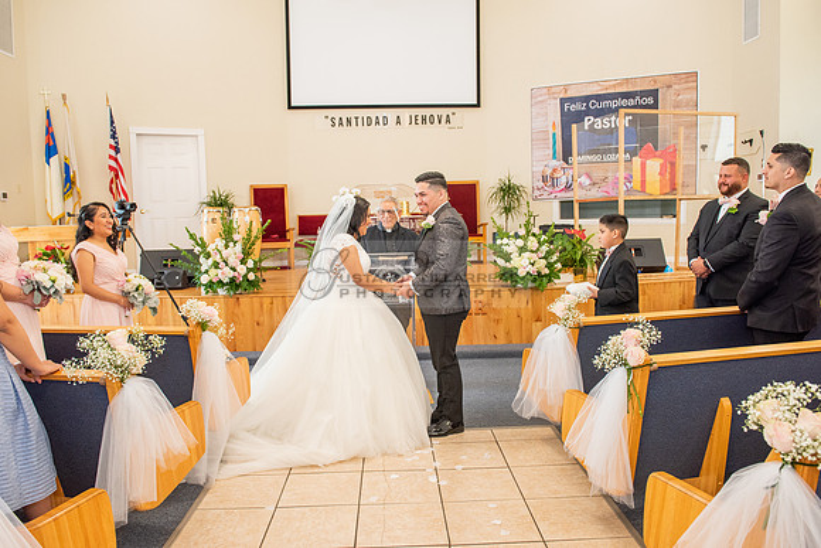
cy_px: 274
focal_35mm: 28
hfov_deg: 65.9
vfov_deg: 46.8
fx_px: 633
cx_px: 410
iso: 1250
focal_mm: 26
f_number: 5
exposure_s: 1/100
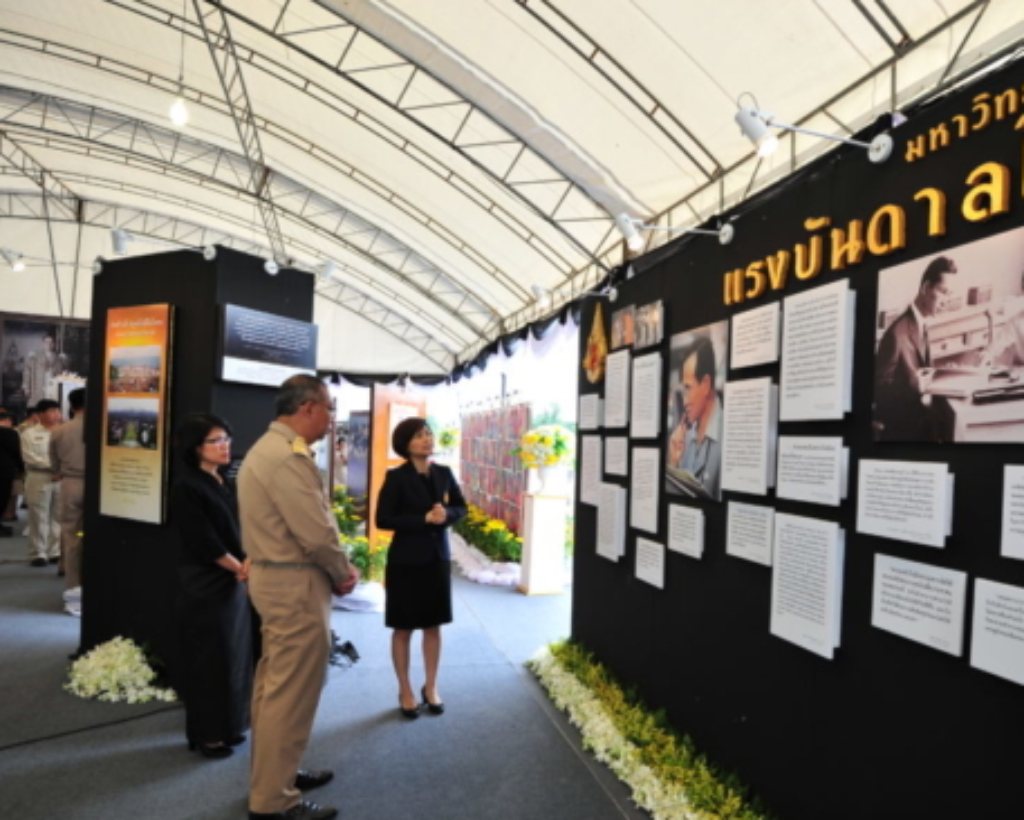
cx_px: 614
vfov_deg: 65.3
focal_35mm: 21
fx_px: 637
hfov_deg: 76.7
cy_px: 462
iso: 400
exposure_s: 1/320
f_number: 4
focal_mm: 16
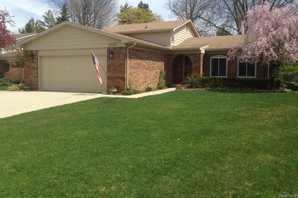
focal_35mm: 35
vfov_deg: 37.8
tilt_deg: -3.2
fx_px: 290
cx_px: 147
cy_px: 85
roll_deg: -0.7
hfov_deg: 54.4
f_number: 2.4
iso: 50
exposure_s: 1/1595
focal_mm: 4.12
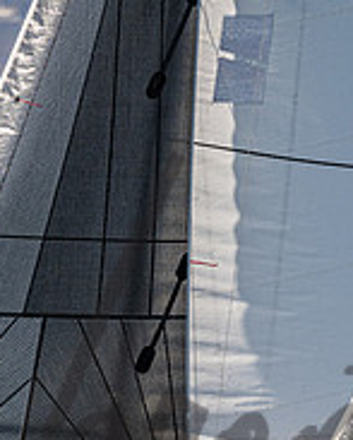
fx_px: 19332
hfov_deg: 1.0
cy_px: 509
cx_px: 131
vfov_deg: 1.3
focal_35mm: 1484
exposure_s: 1/3200
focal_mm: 400
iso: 320
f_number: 5.6
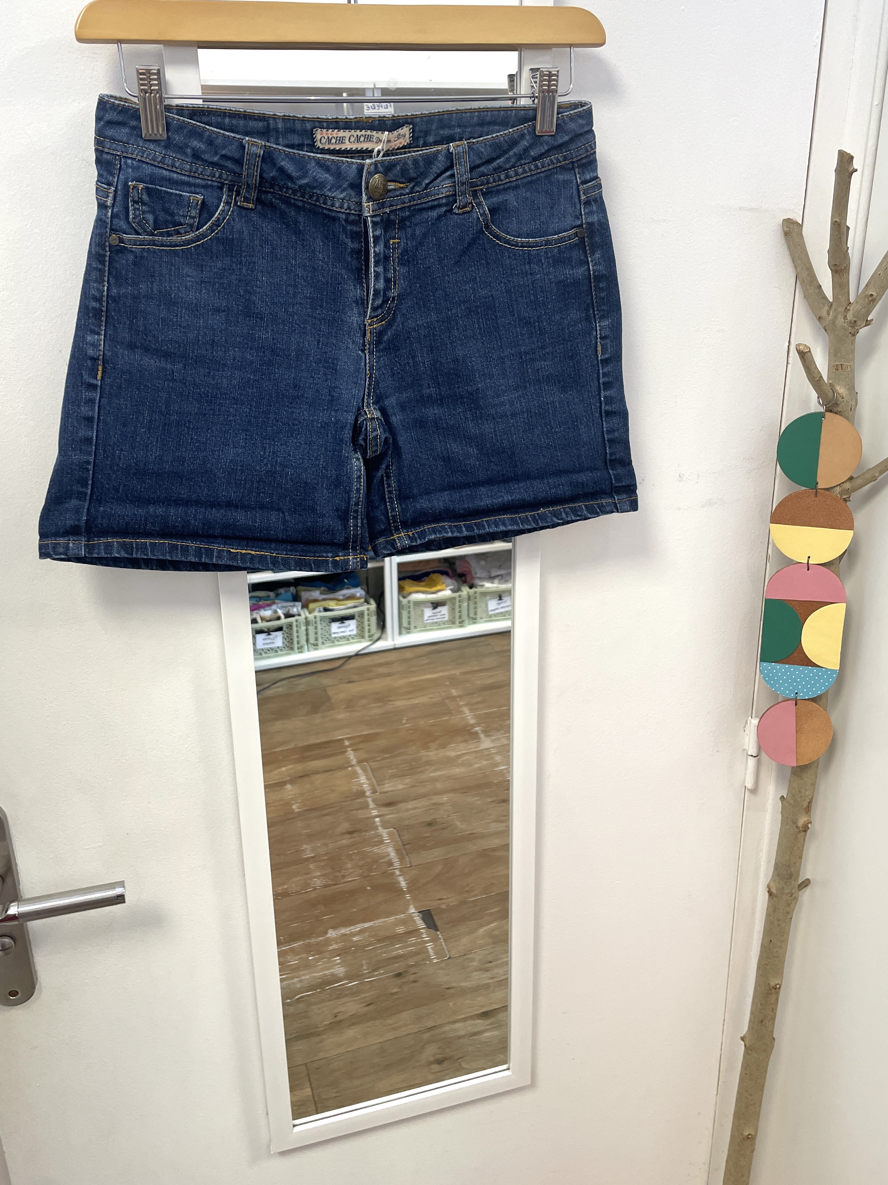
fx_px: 992
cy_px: 525
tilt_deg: -20.7
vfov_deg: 61.5
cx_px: 452
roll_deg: +2.1
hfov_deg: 48.2
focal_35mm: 29
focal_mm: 4.2
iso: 125
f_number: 1.6
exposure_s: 1/100
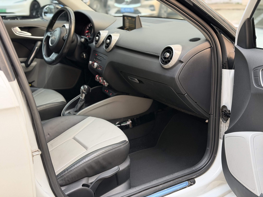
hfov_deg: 39.7
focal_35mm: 48
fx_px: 365
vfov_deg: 30.3
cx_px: 132
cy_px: 98
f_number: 1.78
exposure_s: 1/60
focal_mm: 6.76
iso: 250
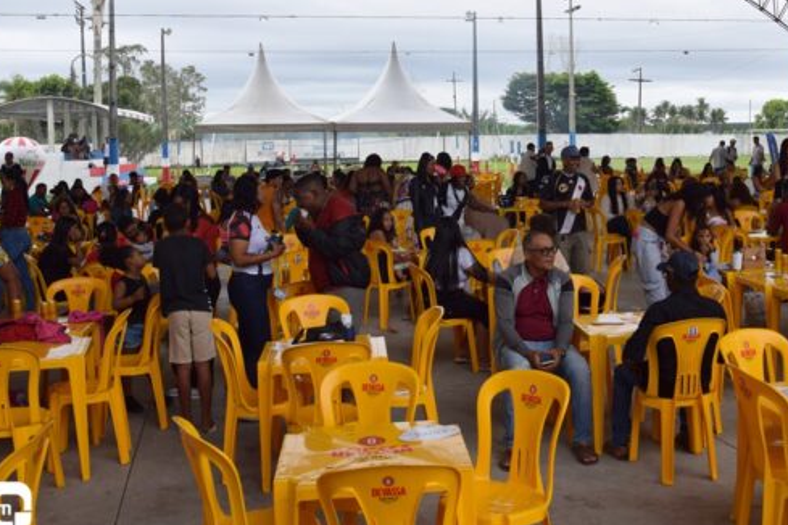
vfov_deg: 32.2
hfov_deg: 47.3
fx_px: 897
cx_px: 445
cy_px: 151
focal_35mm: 41
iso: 200
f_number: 8
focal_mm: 18
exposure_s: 1/250
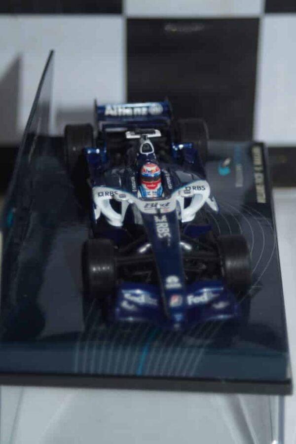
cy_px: 222
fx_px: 1295
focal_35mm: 105
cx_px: 148
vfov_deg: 19.5
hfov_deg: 13.0
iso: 200
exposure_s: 1/60
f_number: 5.6
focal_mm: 70
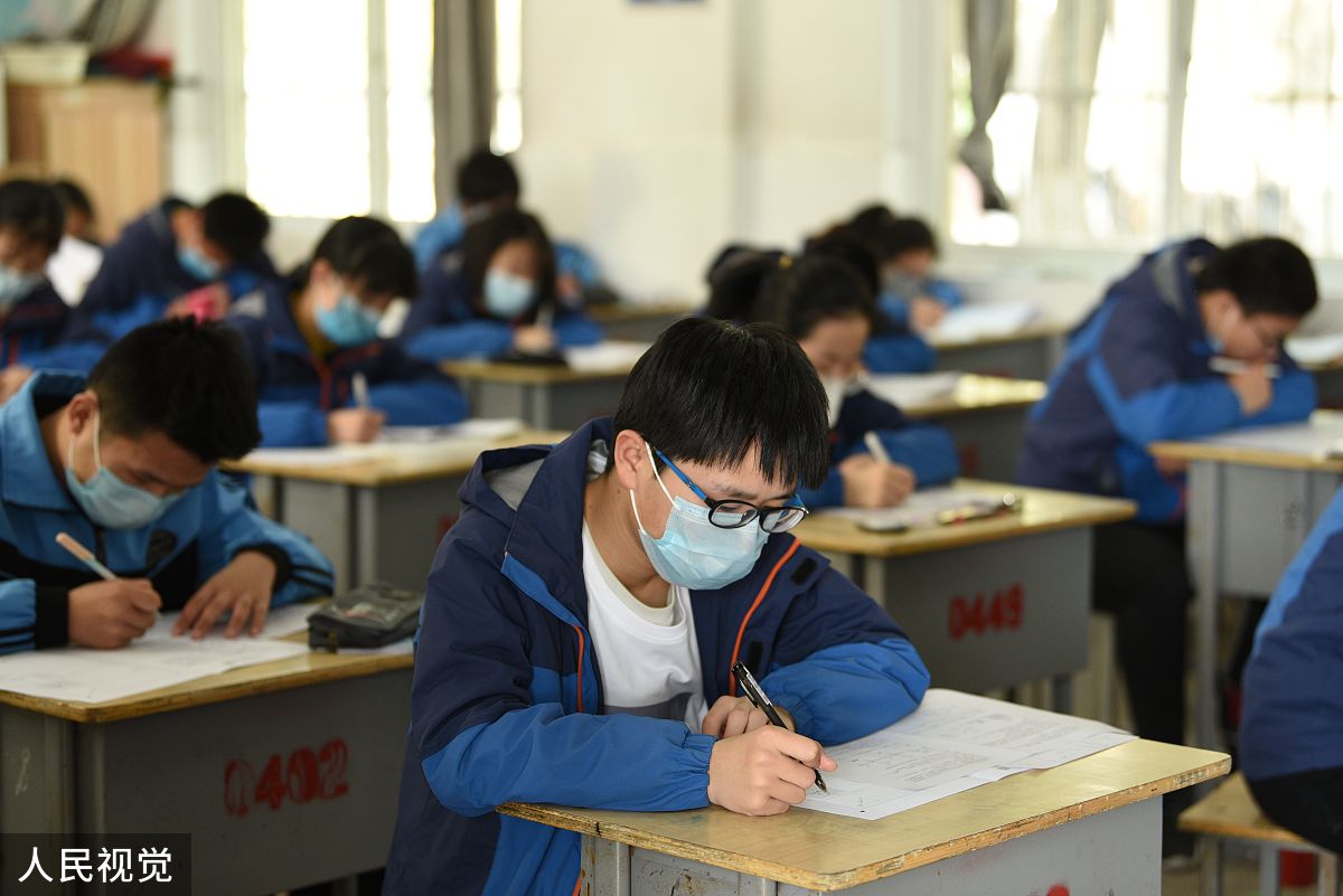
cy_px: 448
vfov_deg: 17.1
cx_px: 672
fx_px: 2985
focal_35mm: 80
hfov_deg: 25.4
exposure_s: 1/125
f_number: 2.8
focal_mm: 80
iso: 800
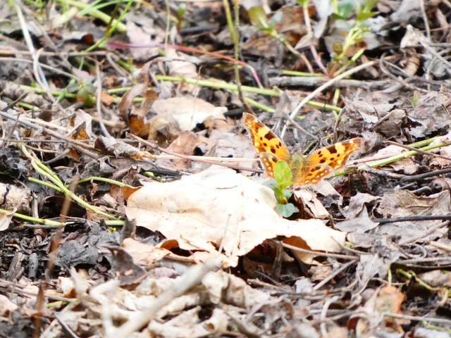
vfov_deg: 1.2
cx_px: 226
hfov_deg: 1.7
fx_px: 15634
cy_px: 169
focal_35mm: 1200
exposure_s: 1/200
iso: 400
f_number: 5.9
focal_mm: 215
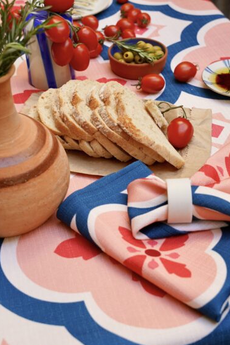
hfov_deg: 23.4
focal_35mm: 58
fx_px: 556
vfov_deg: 34.2
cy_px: 118
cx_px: 113
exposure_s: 1/80
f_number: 4.5
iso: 100
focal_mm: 40.7
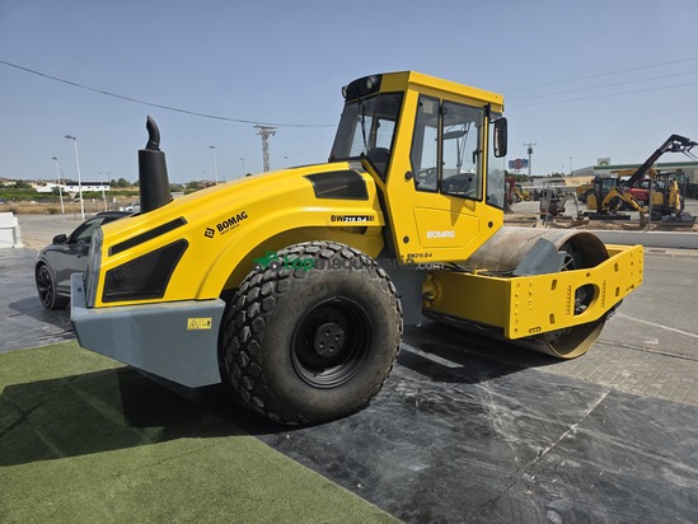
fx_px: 464
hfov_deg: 73.9
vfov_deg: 58.9
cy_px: 262
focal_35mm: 23
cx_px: 349
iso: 80
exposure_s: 1/7061
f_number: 1.7
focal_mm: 6.3
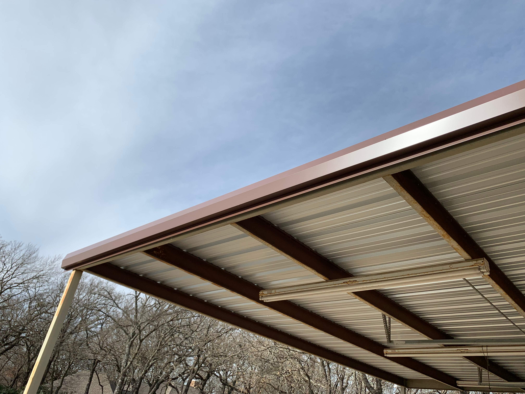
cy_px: 197
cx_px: 262
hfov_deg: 67.3
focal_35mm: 26
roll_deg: -11.9
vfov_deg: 53.1
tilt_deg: +27.4
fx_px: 394
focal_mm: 4.25
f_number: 1.8
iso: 25
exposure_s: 1/2833
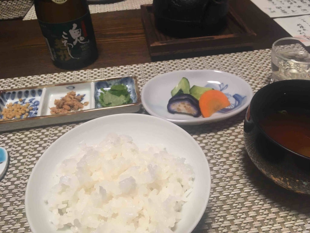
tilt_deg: -41.4
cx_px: 155
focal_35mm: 29
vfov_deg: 48.2
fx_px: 260
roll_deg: +0.5
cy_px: 116
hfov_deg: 61.7
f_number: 2.2
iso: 50
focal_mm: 4.15
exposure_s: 1/30
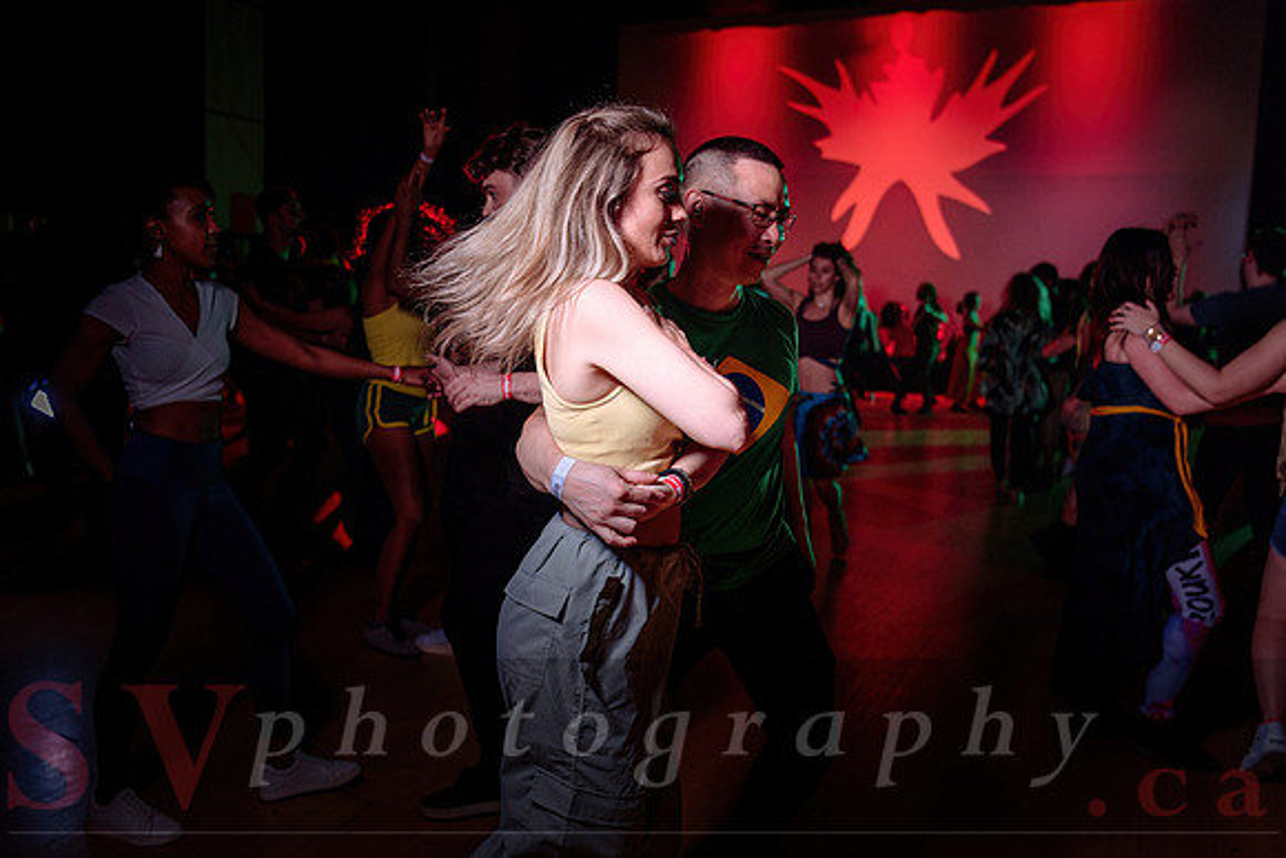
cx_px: 622
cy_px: 416
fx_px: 1252
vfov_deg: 37.8
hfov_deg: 54.4
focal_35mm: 35
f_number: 2.8
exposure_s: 1/100
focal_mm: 31
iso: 800
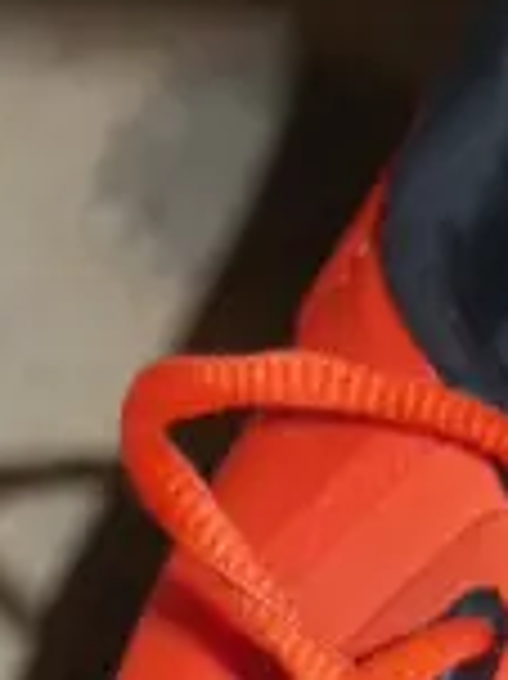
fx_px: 5055
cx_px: 805
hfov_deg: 5.7
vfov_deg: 7.4
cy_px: 1265
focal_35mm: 258
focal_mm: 19
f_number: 4.1
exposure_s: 1/60
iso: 2000
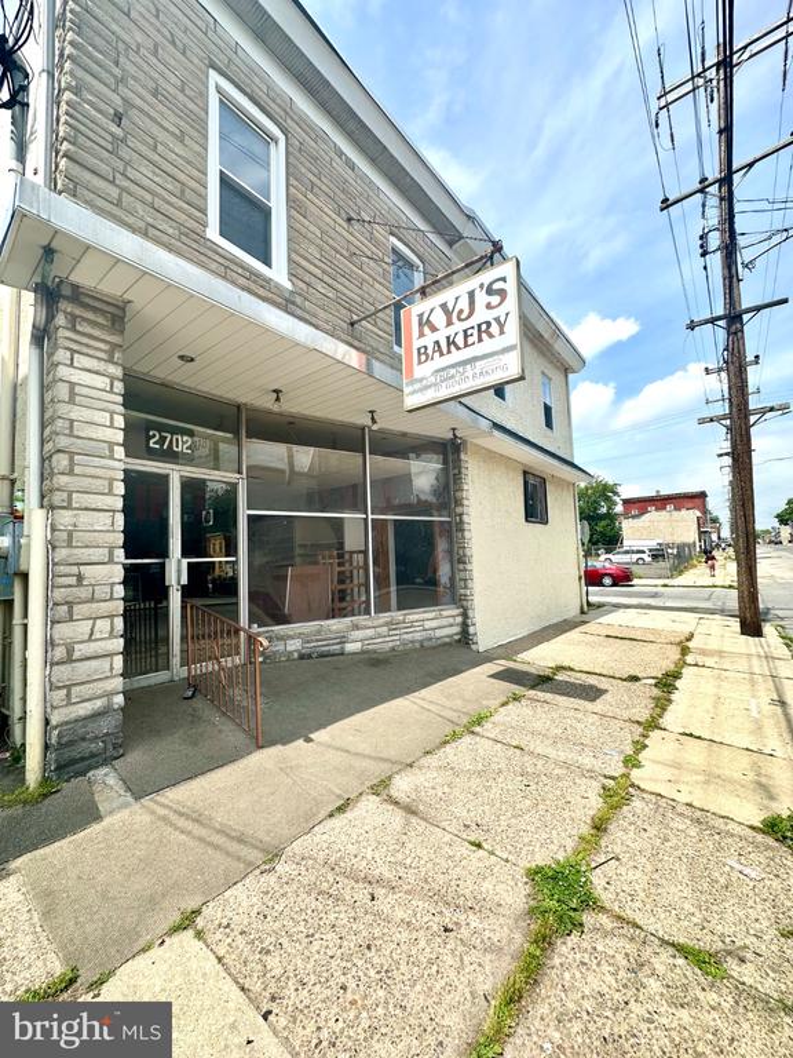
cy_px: 529
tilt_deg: +5.0
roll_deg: +0.0
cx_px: 396
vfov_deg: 102.1
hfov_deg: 85.7
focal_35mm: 14
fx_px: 428
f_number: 2.2
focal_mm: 2.22
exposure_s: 1/1350
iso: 40
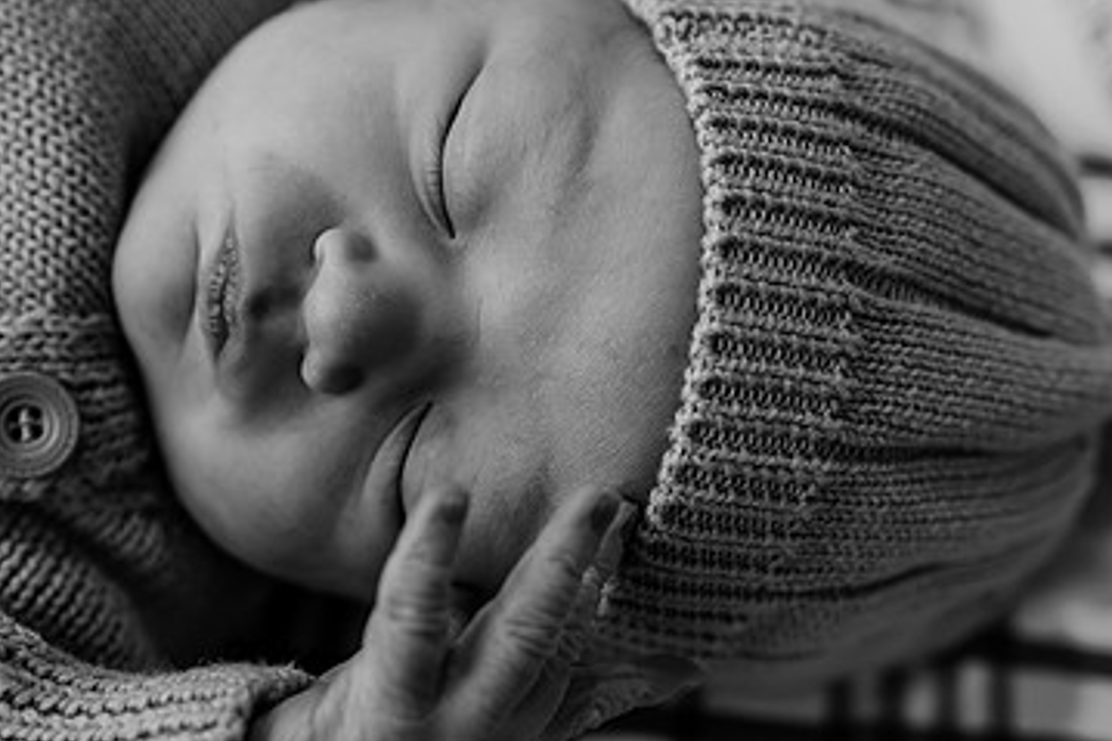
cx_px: 527
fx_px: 1945
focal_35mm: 63
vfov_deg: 21.5
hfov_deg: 31.9
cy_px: 465
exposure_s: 1/320
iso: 800
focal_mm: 26
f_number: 1.8
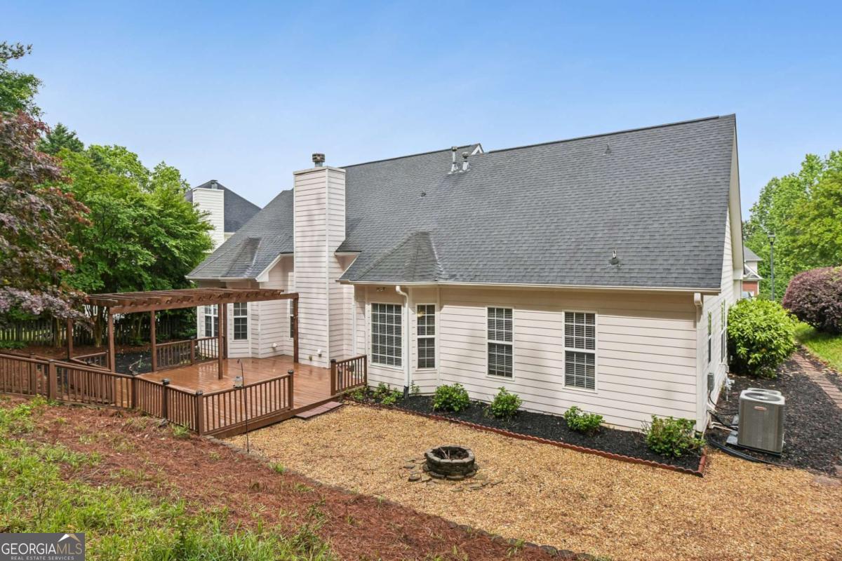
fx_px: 468
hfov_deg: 84.0
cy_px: 280
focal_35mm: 20
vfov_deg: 61.9
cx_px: 421
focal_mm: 20
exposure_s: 1/400
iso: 200
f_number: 8
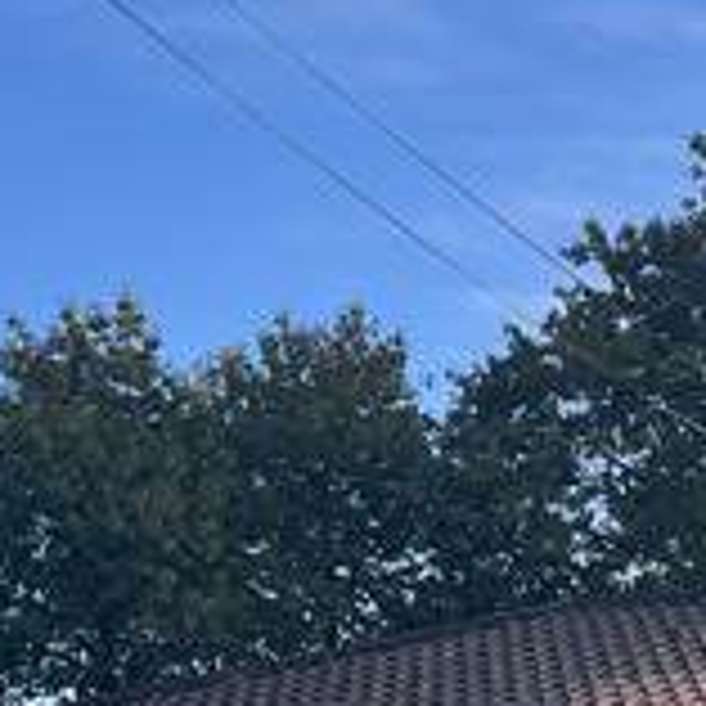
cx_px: 782
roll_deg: +0.2
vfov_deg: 14.3
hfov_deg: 14.5
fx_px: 2700
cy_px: 904
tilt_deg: +0.5
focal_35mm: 117
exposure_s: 1/1647
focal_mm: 5.1
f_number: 1.6
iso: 50
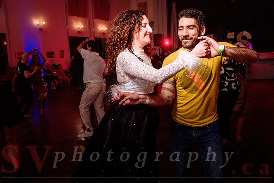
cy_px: 83
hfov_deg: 54.8
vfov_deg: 38.1
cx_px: 137
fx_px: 264
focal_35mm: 35
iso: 500
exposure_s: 1/100
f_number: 4.5
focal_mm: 30
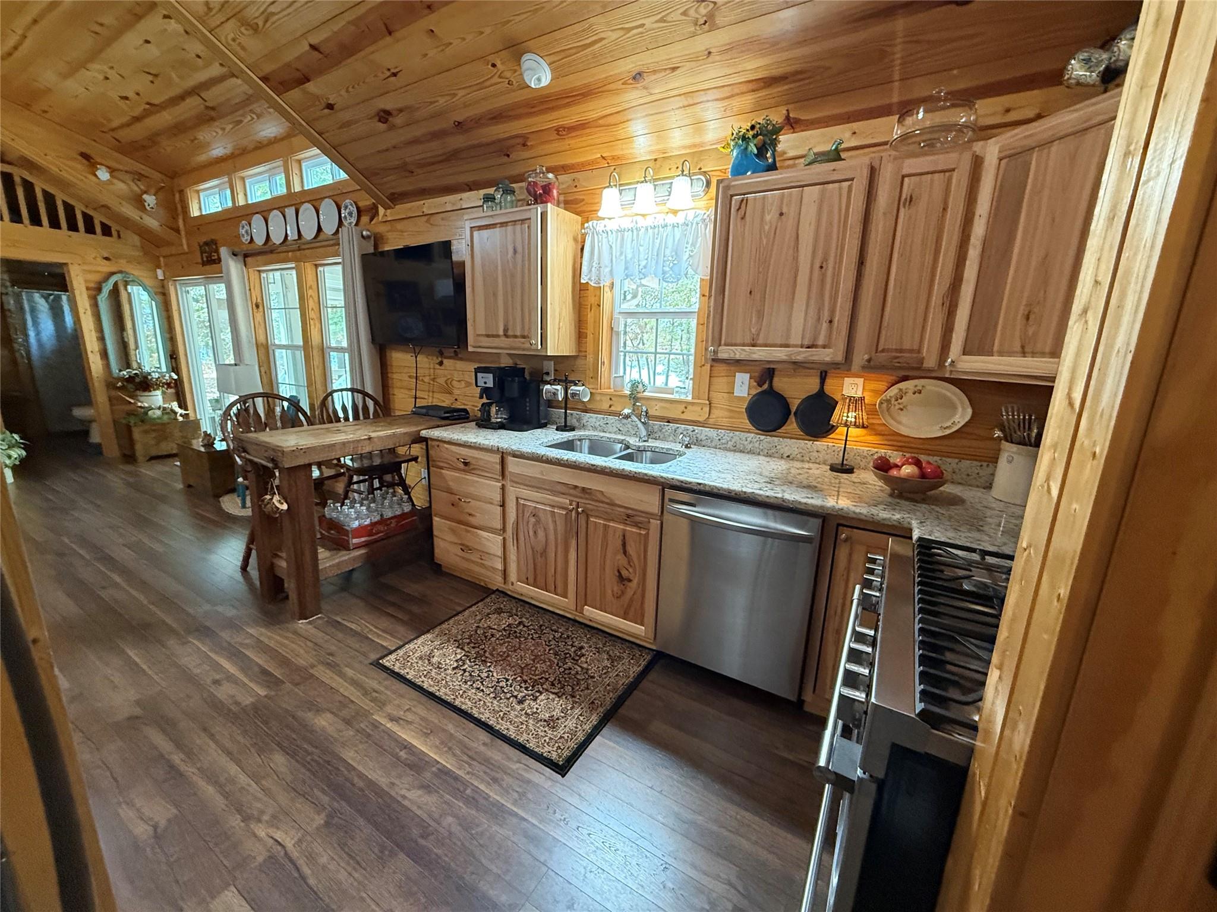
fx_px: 492
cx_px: 608
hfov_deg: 102.1
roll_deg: -1.5
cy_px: 456
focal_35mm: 14
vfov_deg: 85.7
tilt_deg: -12.6
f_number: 2.2
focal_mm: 2.22
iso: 500
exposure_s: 1/60
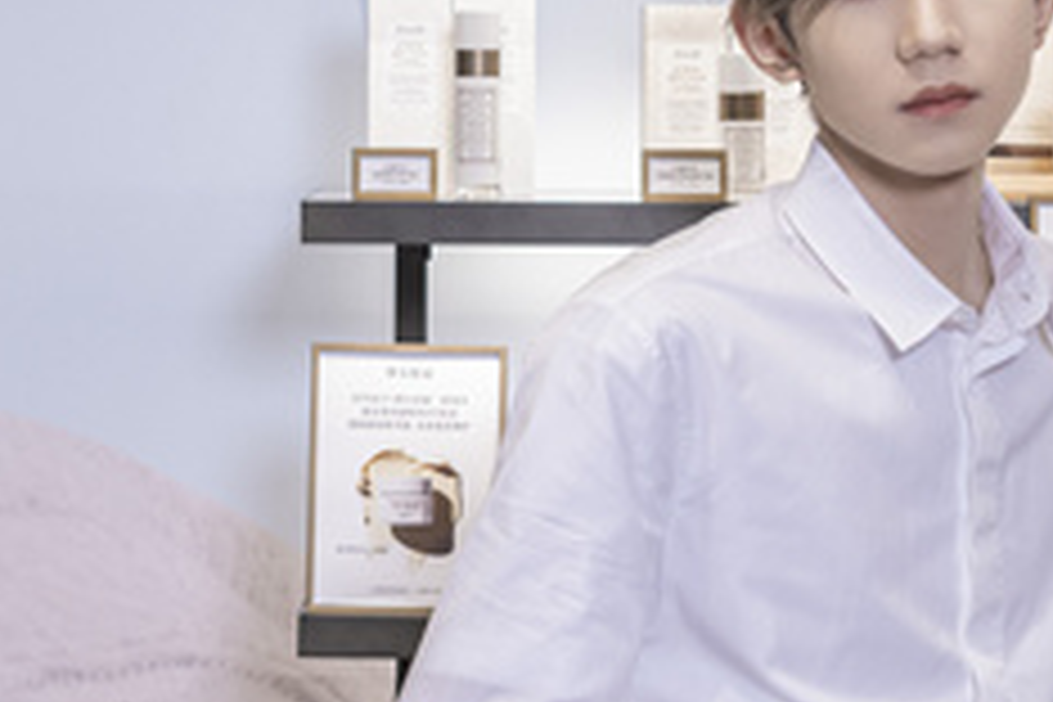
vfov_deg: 10.7
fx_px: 3744
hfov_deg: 16.0
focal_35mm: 128
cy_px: 216
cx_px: 374
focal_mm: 30
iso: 500
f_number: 4
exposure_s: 1/160
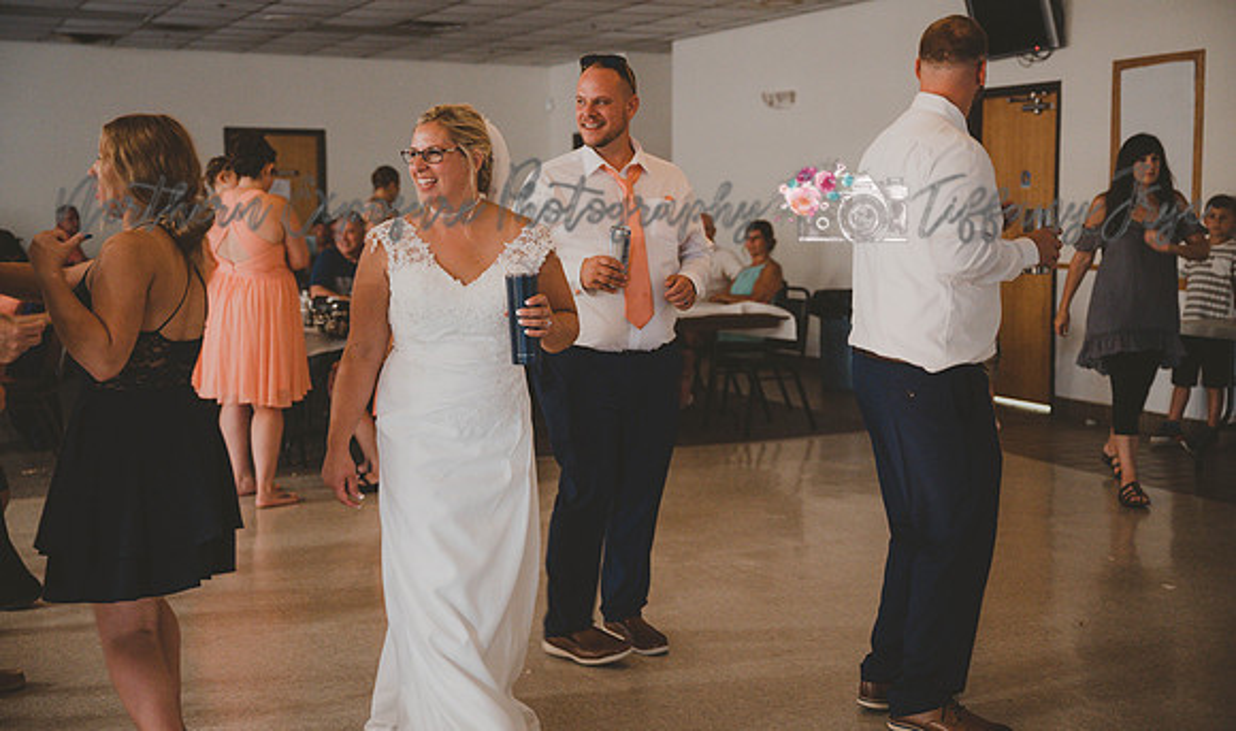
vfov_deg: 26.0
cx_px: 618
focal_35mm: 48
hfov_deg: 42.8
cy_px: 319
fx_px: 1579
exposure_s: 1/60
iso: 4000
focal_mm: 46
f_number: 2.8
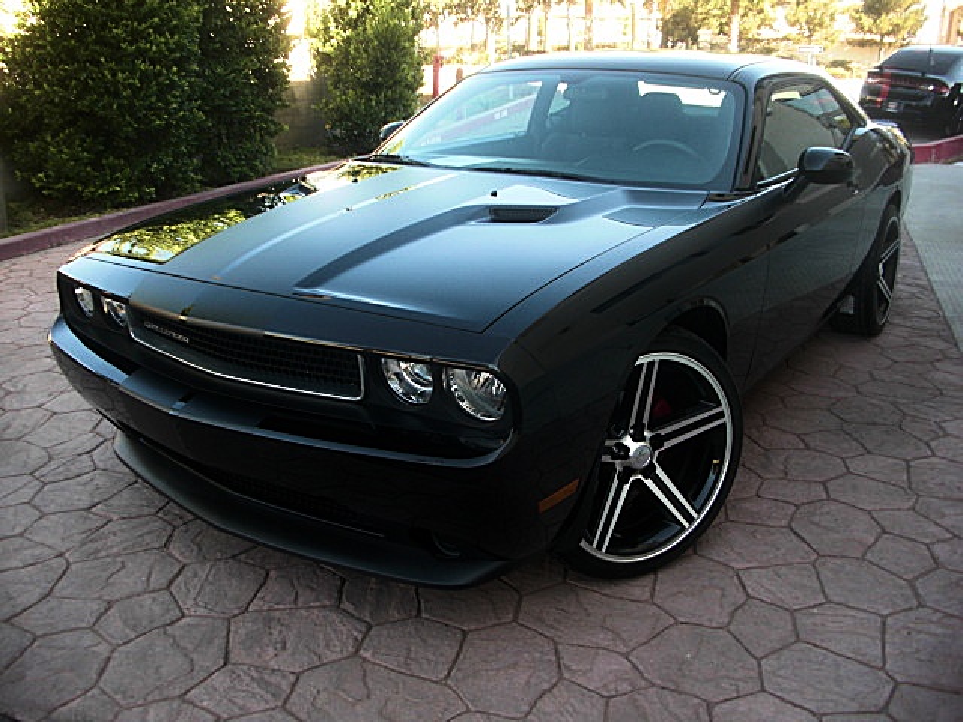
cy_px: 361
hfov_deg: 51.4
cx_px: 482
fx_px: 1002
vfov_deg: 39.7
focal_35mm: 36
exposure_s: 1/60
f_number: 2.8
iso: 50
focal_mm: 6.3
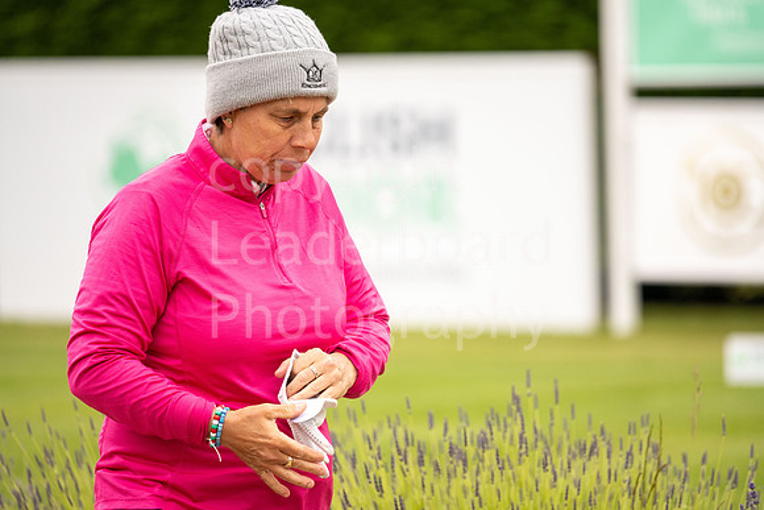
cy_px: 255
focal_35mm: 300
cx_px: 382
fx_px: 6368
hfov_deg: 6.9
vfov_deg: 4.6
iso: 500
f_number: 4
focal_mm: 300
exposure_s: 1/1250
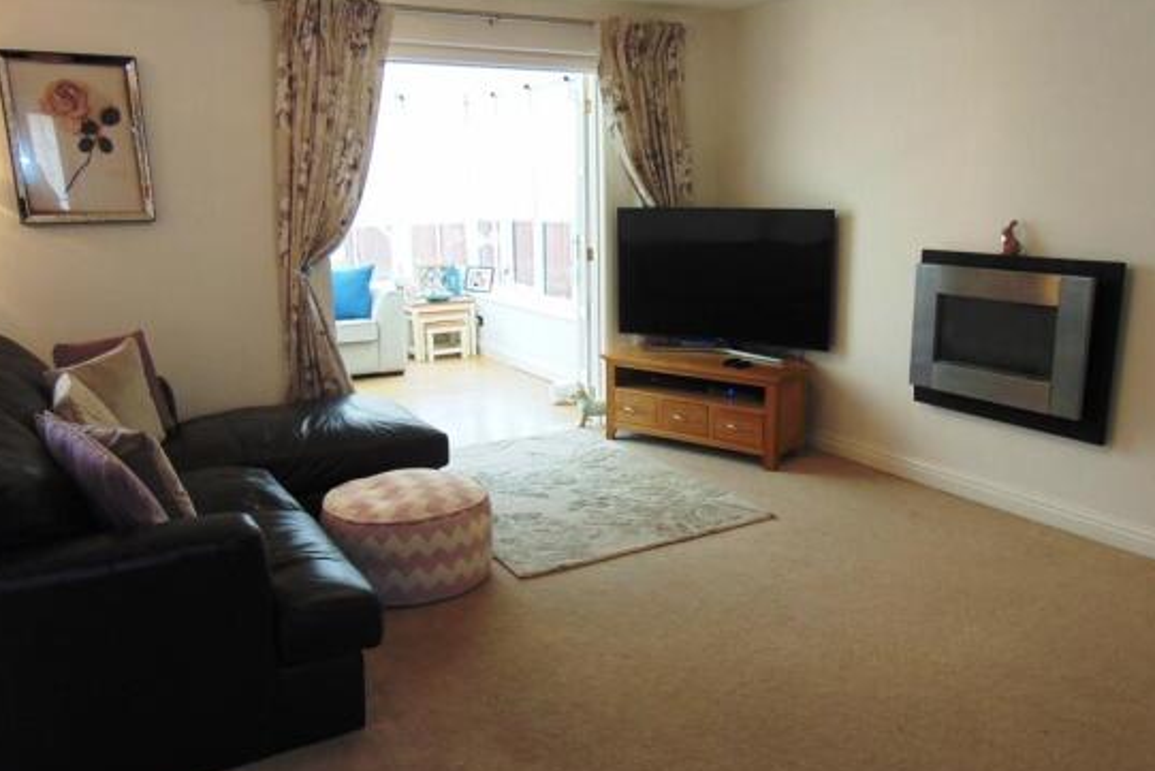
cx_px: 607
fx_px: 899
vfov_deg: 46.4
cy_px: 411
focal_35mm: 28
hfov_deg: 65.4
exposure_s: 1/30
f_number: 3
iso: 100
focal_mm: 4.5
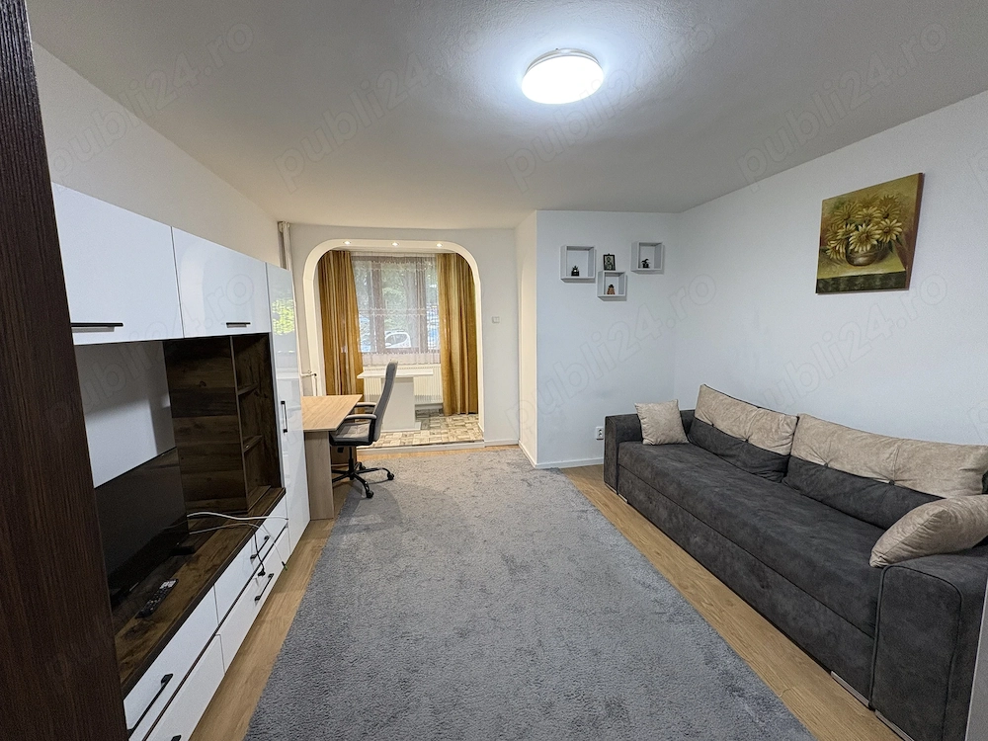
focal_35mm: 14
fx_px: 400
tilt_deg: -6.9
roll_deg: +1.7
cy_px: 370
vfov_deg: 85.7
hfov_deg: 102.1
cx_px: 494
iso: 200
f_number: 2.2
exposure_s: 1/50
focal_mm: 2.22
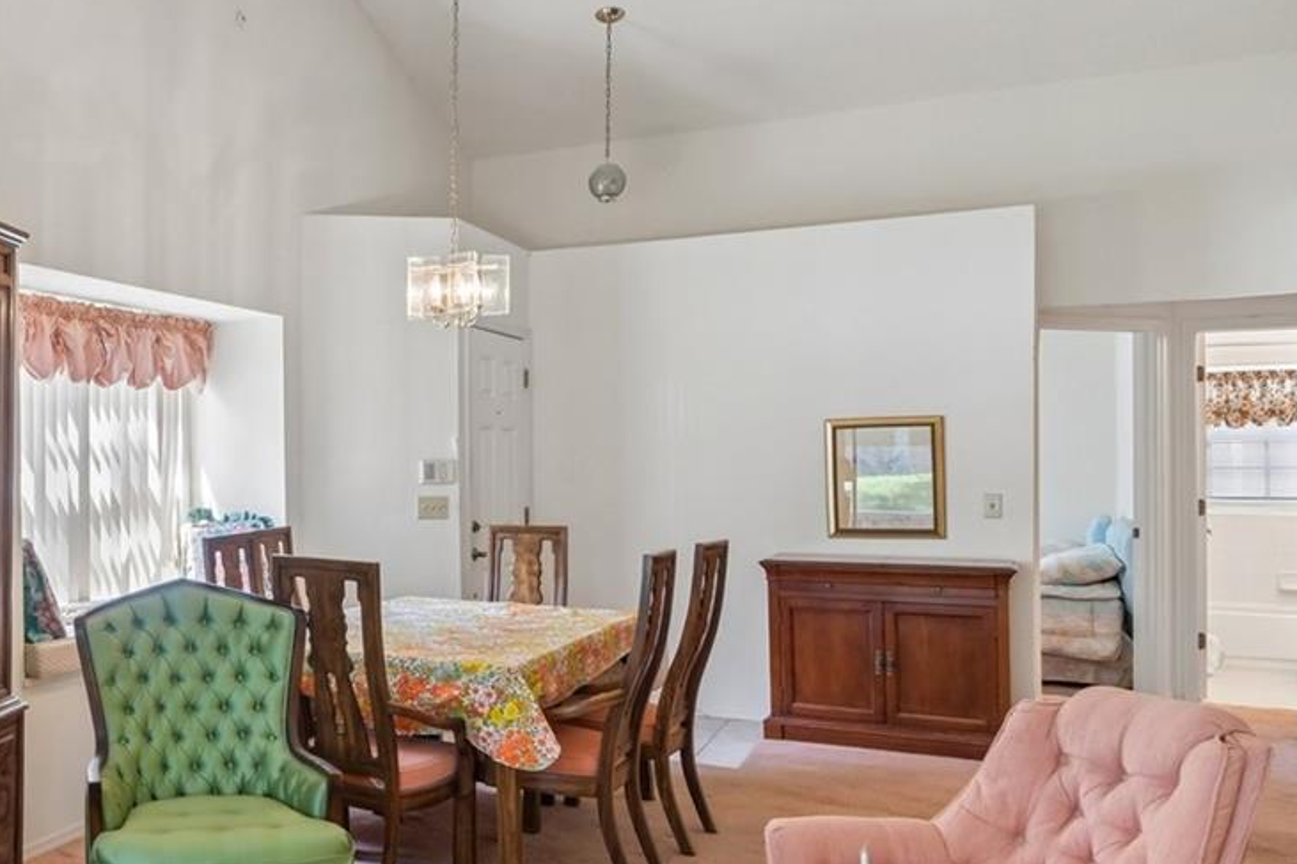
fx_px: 1261
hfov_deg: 49.1
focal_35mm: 35
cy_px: 483
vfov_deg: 37.8
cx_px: 149
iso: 400
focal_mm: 16
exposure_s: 1/6
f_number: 8
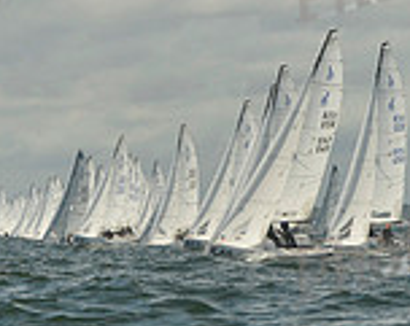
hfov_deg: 7.7
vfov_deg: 6.1
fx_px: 3040
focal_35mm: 251
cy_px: 131
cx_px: 154
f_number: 11
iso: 400
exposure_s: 1/1250
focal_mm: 70
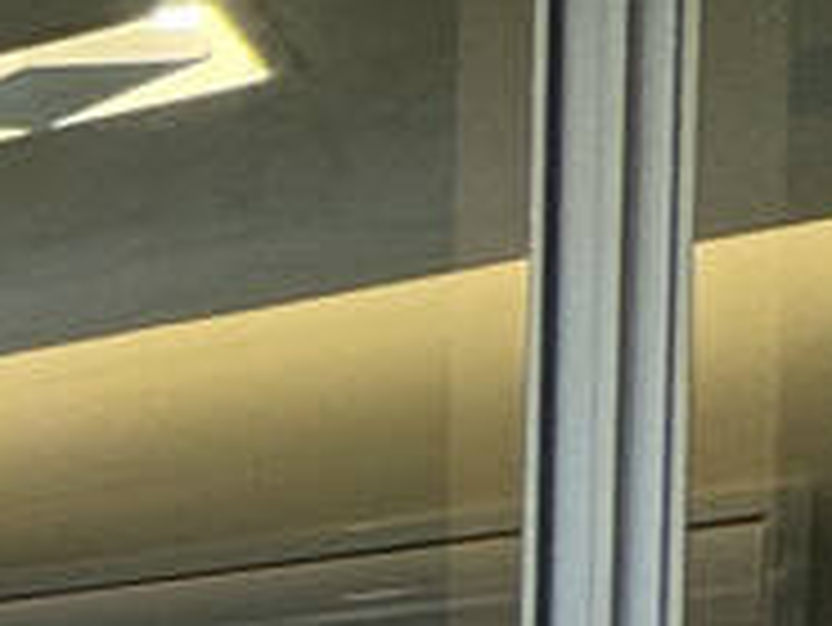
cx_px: -2199
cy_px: 1193
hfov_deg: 9.2
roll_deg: +2.2
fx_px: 2622
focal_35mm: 109
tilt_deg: -2.0
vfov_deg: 12.3
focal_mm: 2.22
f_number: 2.2
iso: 100
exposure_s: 1/120
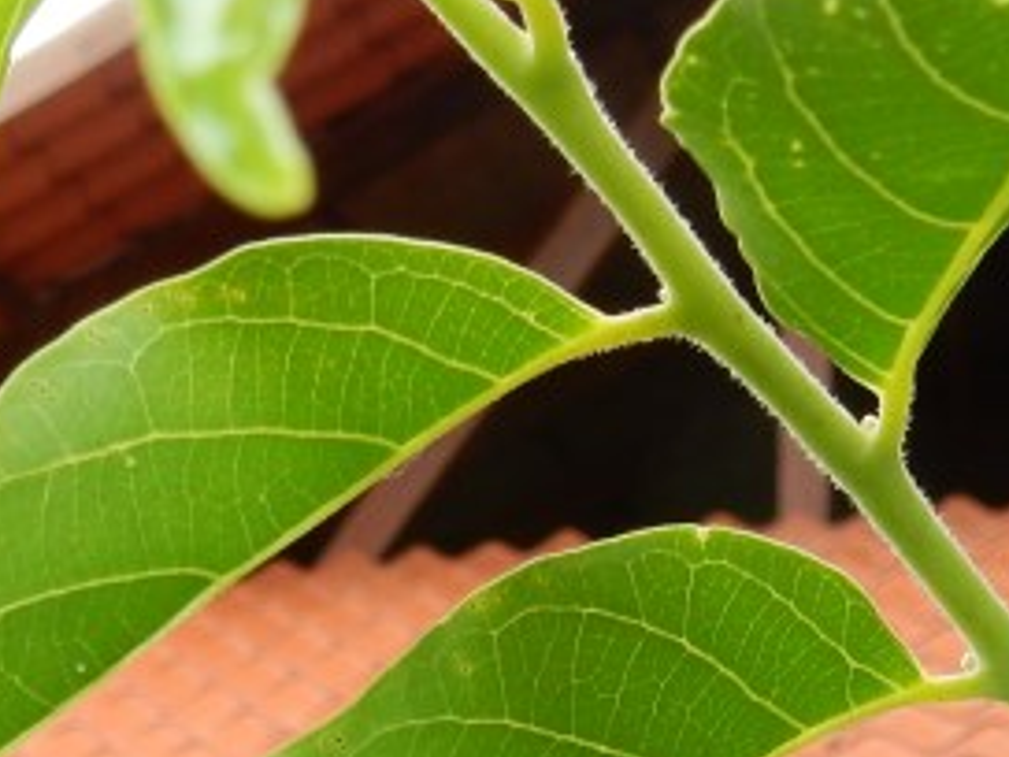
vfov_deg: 14.1
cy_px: 1325
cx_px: 386
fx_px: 2740
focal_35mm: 94
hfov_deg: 20.8
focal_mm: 4.5
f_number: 3.7
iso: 125
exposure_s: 1/80
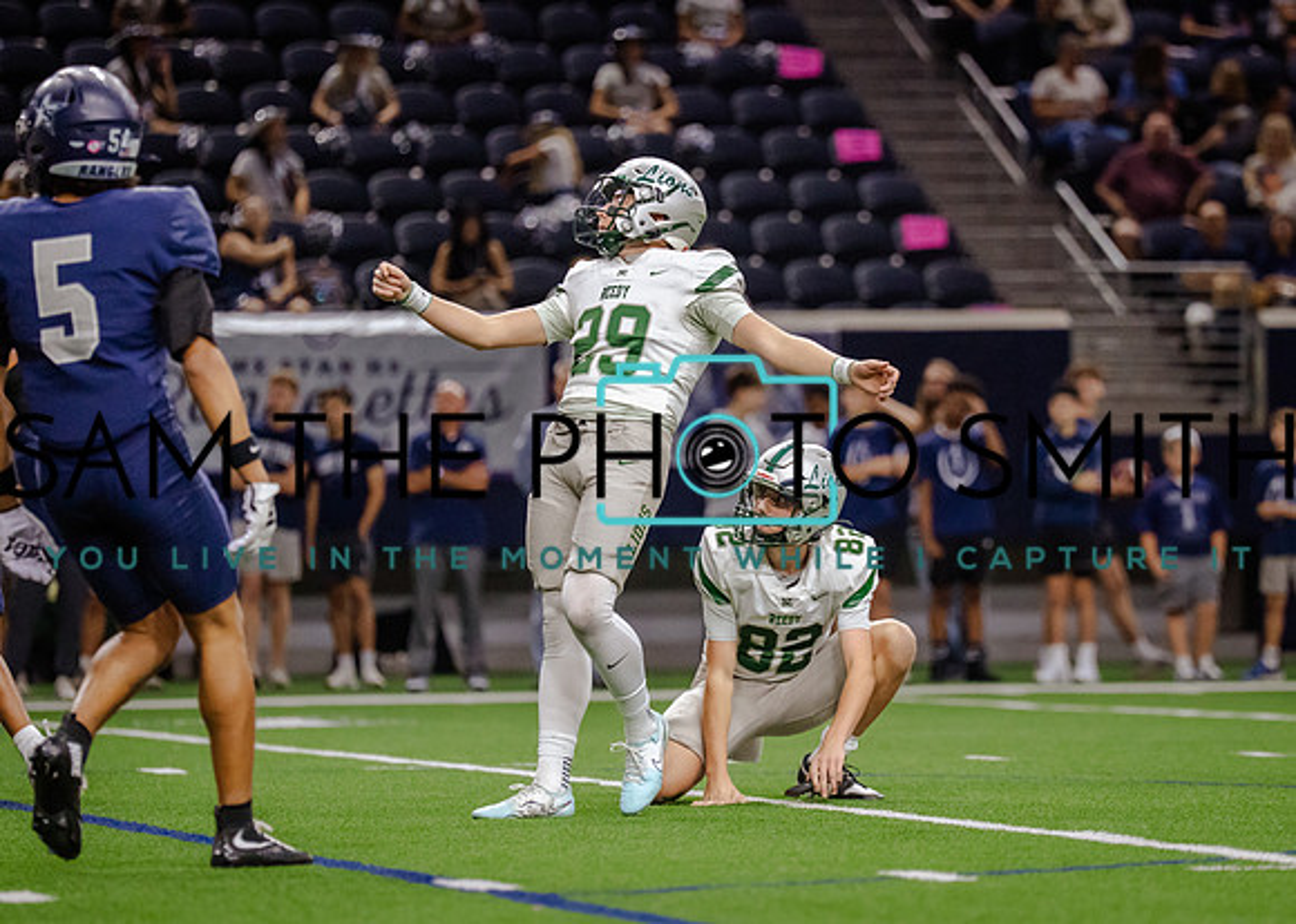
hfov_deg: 7.2
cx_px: 779
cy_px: 459
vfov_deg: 5.2
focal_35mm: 279
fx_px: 10270
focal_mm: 176
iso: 3200
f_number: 2.8
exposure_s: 1/1250
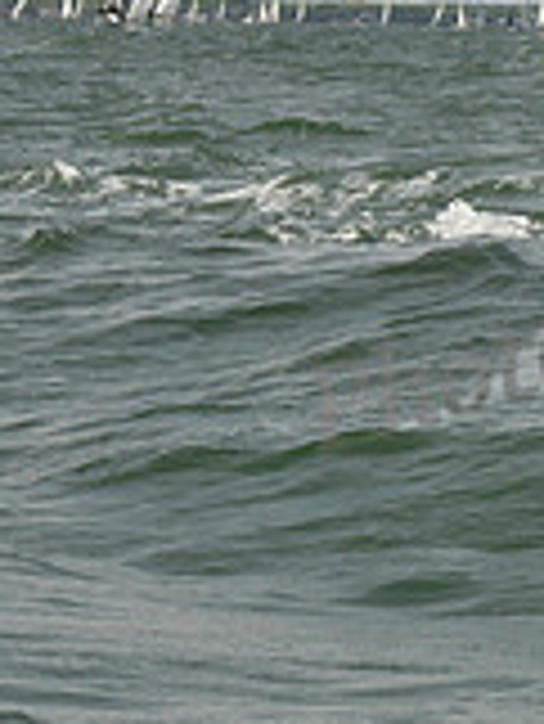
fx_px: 6654
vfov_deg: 6.2
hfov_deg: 4.6
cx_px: 1178
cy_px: 38
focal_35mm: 318
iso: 320
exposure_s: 1/800
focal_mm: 92
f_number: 13
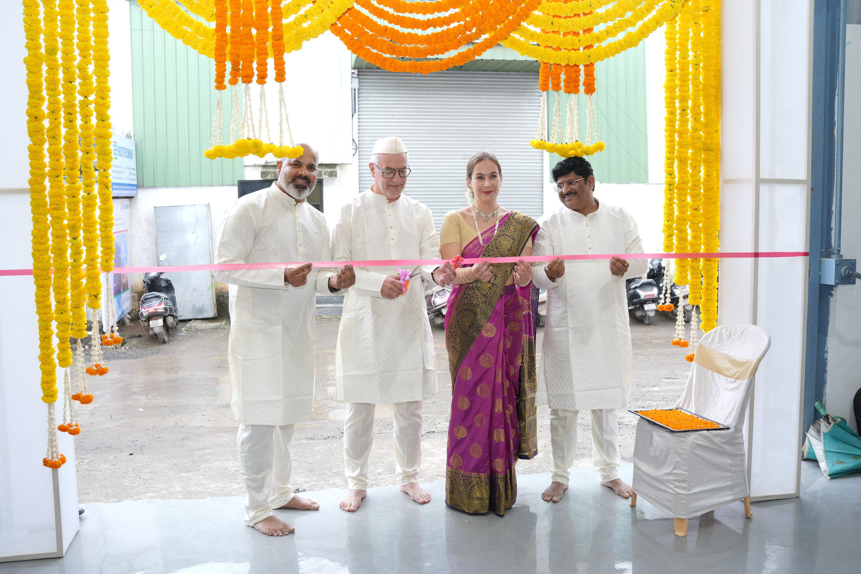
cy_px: 287
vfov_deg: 37.9
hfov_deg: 54.4
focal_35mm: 35
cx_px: 430
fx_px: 837
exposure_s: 1/160
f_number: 4.5
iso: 800
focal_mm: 35
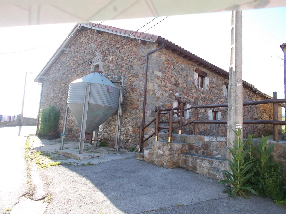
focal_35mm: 26
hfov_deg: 67.3
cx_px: 143
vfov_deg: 53.1
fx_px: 215
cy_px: 107
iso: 80
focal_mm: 4.6
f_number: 3.2
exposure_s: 1/200
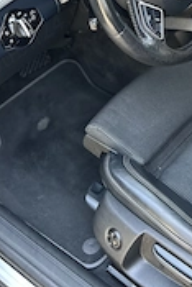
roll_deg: -5.8
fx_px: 455
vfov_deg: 34.1
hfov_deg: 22.5
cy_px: 64
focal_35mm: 57
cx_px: 212
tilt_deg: -38.9
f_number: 1.78
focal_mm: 6.86
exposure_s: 1/121
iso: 200
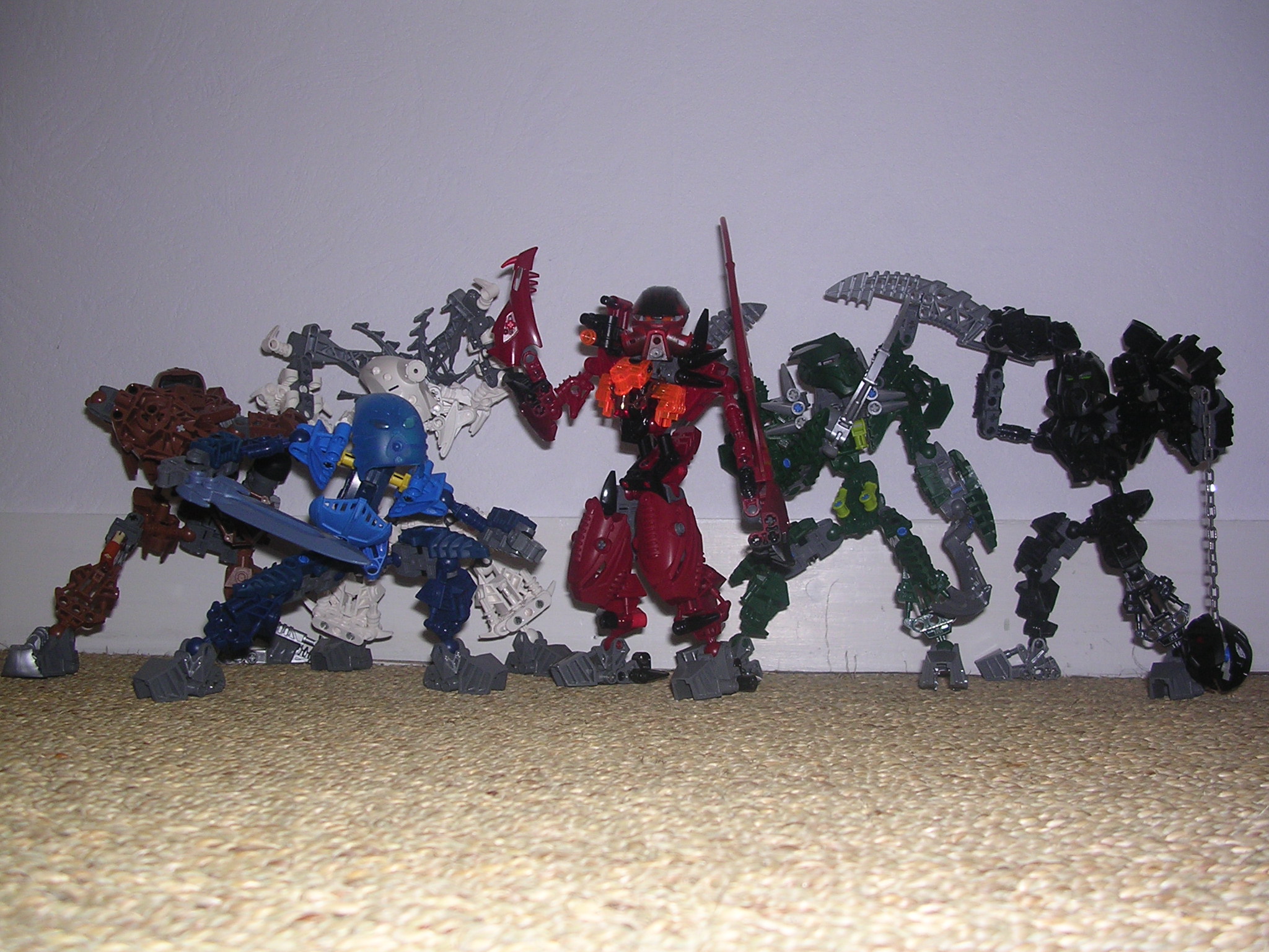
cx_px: 634
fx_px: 1393
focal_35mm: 38
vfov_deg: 37.7
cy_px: 476
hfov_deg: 49.0
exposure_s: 1/60.1
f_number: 2.8
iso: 100
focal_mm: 5.8
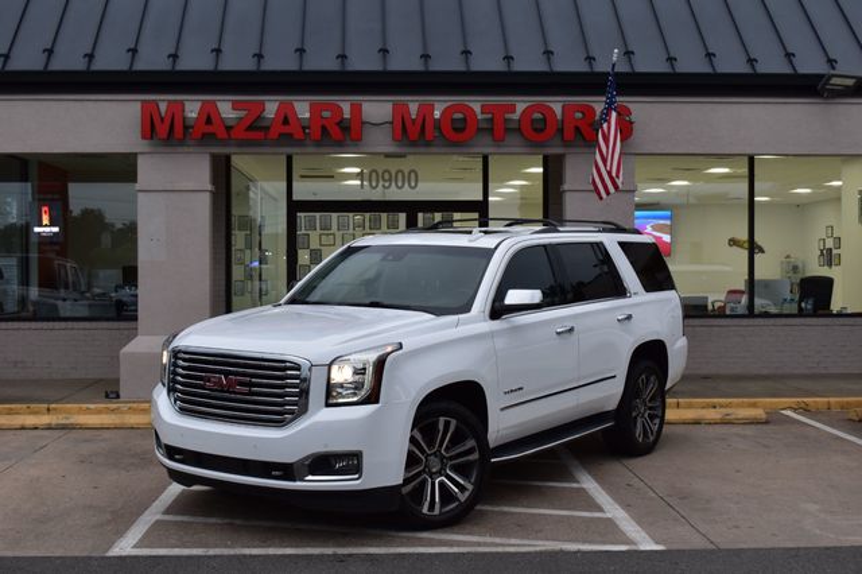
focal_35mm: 46
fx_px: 1113
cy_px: 287
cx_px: 431
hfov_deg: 42.3
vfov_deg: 28.9
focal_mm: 31
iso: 400
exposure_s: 1/50
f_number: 8
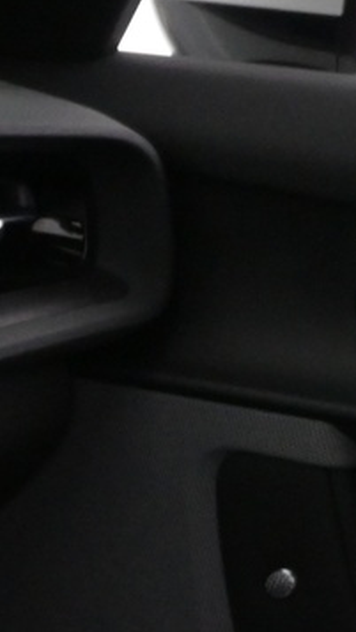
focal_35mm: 114
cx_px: -932
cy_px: 894
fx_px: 1912
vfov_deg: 17.3
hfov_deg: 8.0
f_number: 4
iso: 2500
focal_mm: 16
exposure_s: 1/60
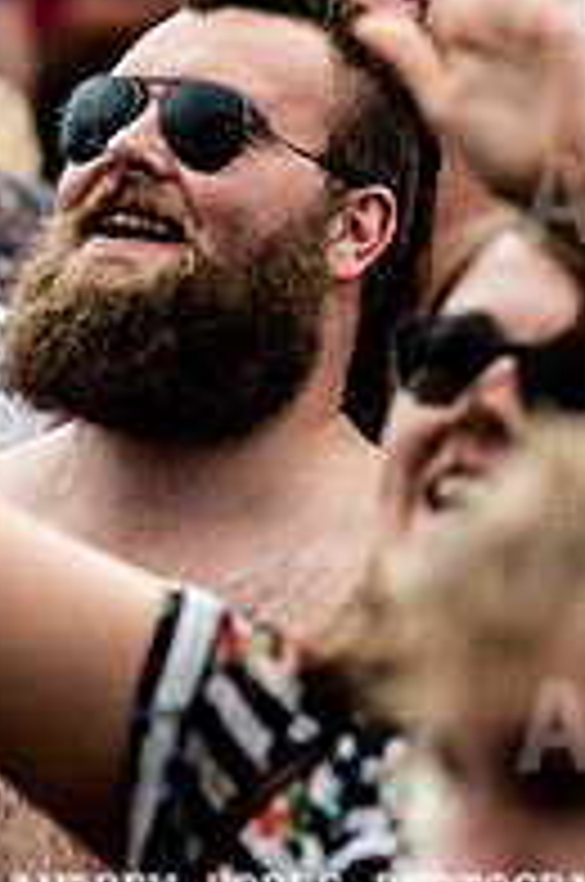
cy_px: 499
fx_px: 16877
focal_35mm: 690
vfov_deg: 3.0
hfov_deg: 2.0
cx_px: 255
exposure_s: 1/500
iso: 220
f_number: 4.5
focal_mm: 200
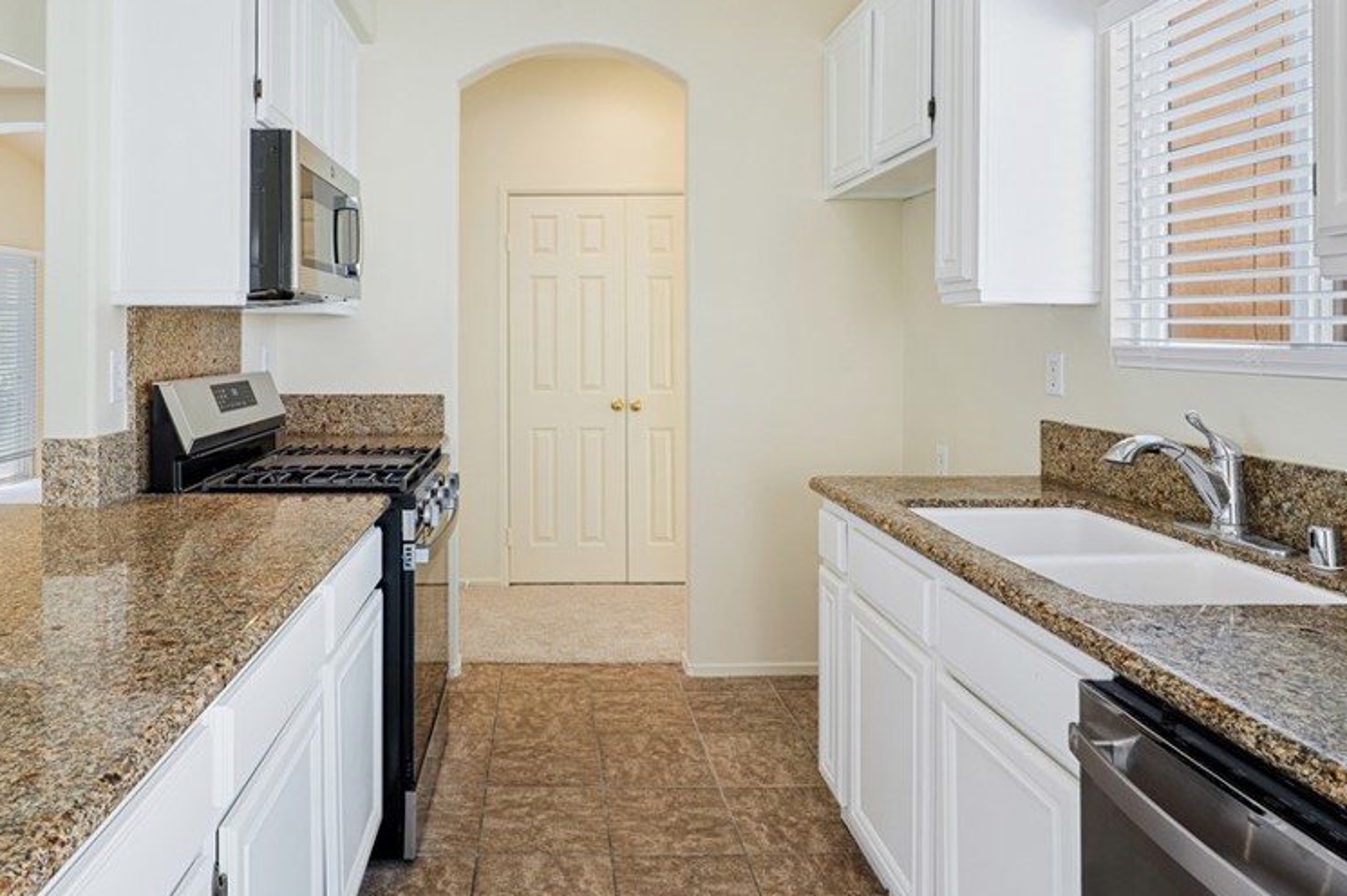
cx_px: 553
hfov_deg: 77.9
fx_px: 823
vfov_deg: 56.9
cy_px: 376
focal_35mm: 22
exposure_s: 1/2.5
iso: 200
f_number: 9
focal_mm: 16
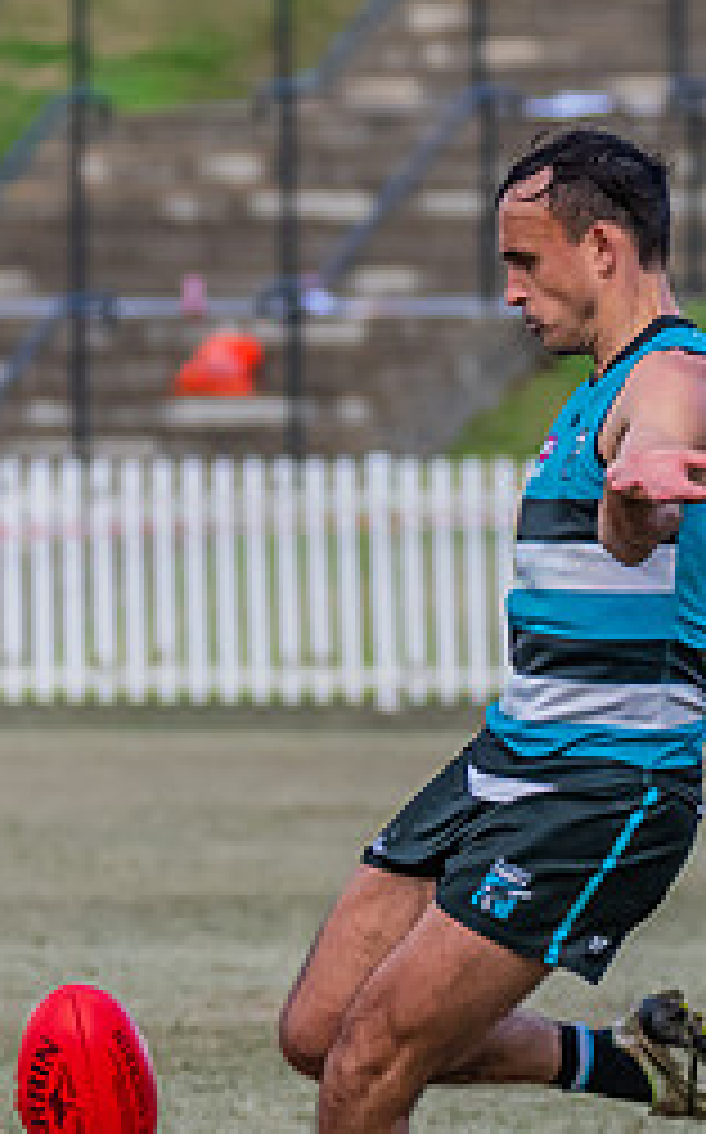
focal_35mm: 1048
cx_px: 475
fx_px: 32337
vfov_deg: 2.0
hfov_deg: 1.3
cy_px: 566
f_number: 5.6
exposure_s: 1/2000
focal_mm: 260
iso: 1250
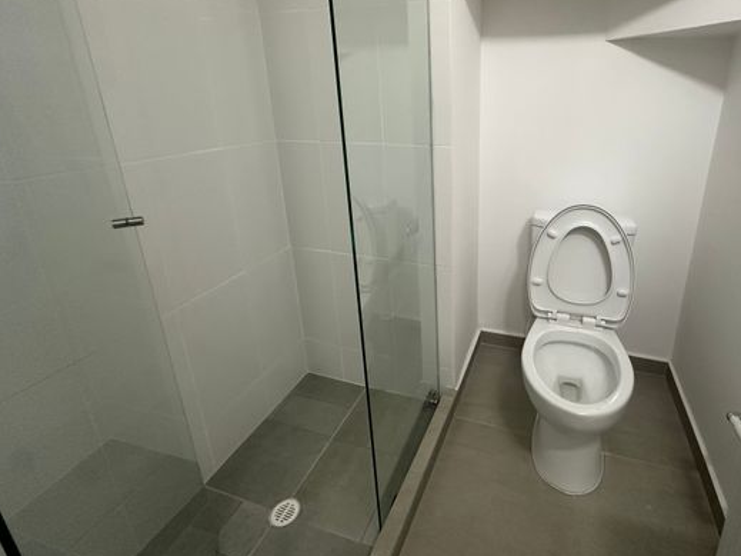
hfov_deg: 86.4
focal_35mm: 18
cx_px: 453
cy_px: 210
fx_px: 385
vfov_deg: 70.5
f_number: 2.2
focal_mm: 2.22
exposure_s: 1/120
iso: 250
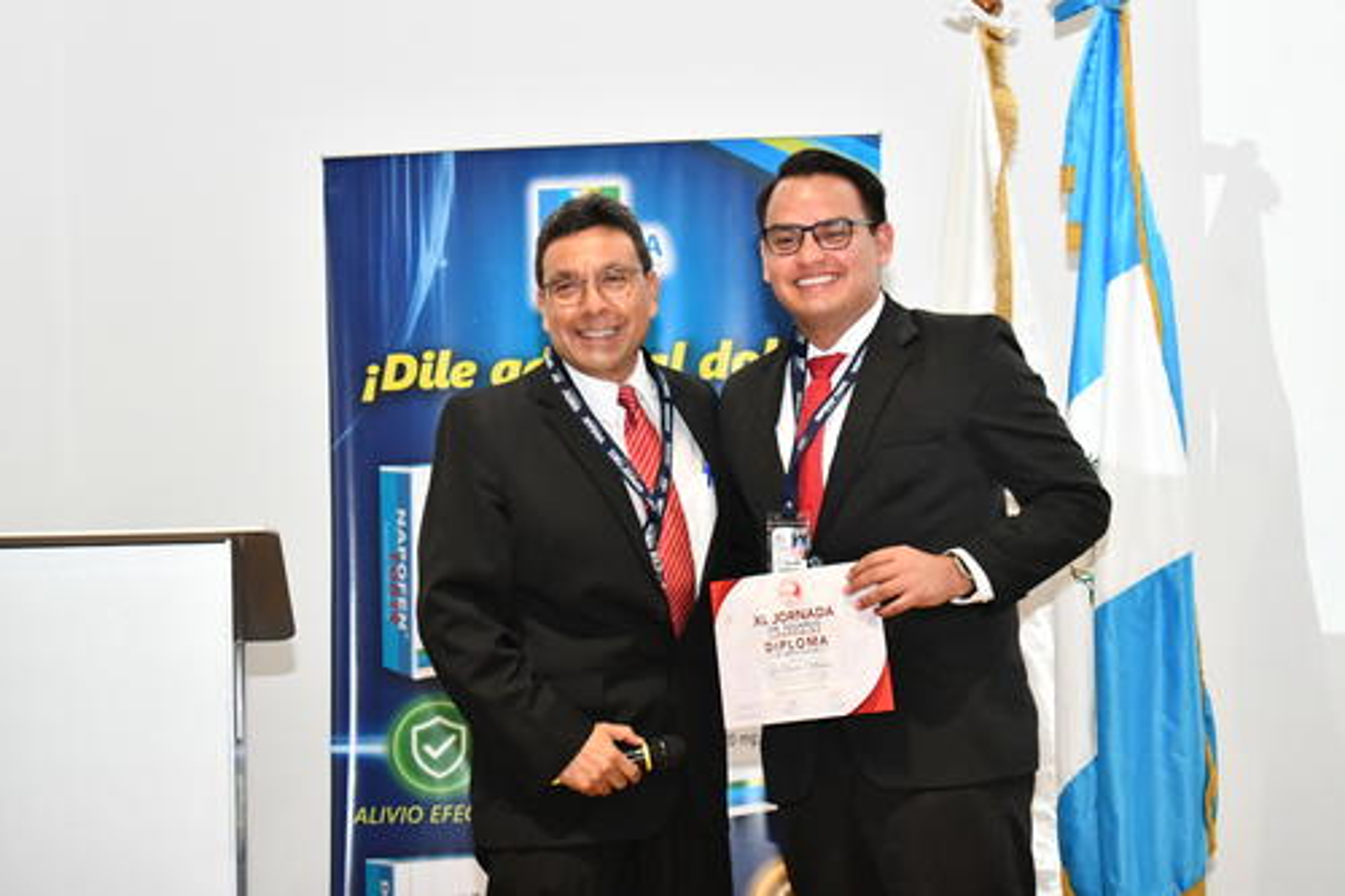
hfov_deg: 24.8
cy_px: 448
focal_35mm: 82
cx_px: 672
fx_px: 3062
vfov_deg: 16.6
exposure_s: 1/60
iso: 6400
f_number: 5.6
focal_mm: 55
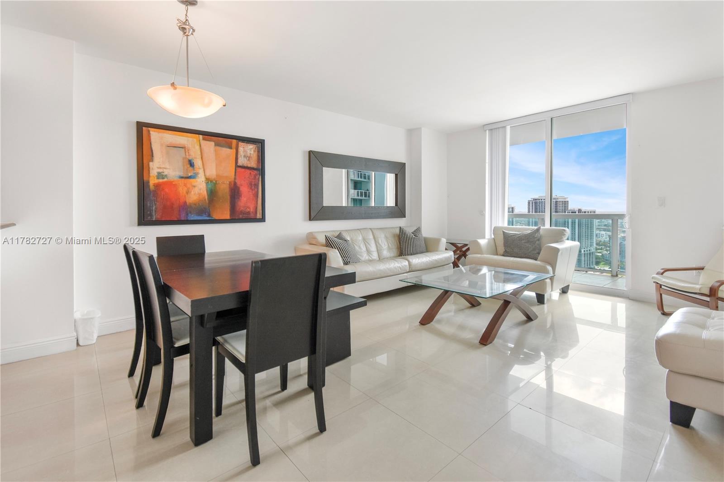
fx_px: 302
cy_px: 241
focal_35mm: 15
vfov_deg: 77.3
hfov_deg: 100.4
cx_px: 362
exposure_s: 1/320
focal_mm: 10
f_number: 5.6
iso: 250
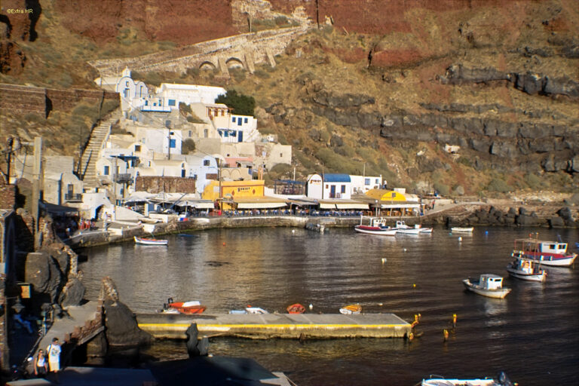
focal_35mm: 66
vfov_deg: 20.6
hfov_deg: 30.5
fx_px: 1061
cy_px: 193
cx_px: 290
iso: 100
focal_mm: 39
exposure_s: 1/800
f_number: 5.6
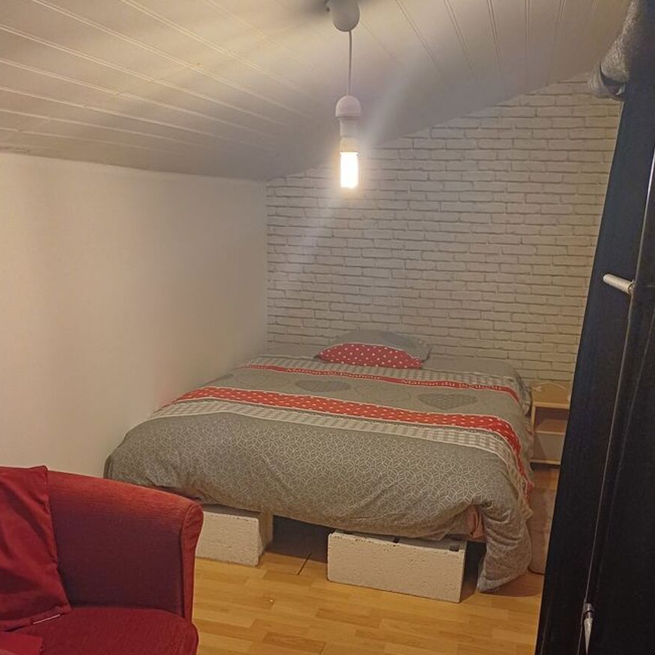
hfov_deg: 48.4
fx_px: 728
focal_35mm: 34
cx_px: 339
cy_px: 444
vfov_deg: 47.6
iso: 500
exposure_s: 1/25
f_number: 1.8
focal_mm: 4.65
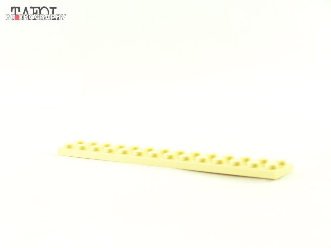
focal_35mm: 82
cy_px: 124
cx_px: 166
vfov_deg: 18.0
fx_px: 784
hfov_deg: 23.8
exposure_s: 1/60
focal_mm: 13.7
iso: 400
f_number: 3.6
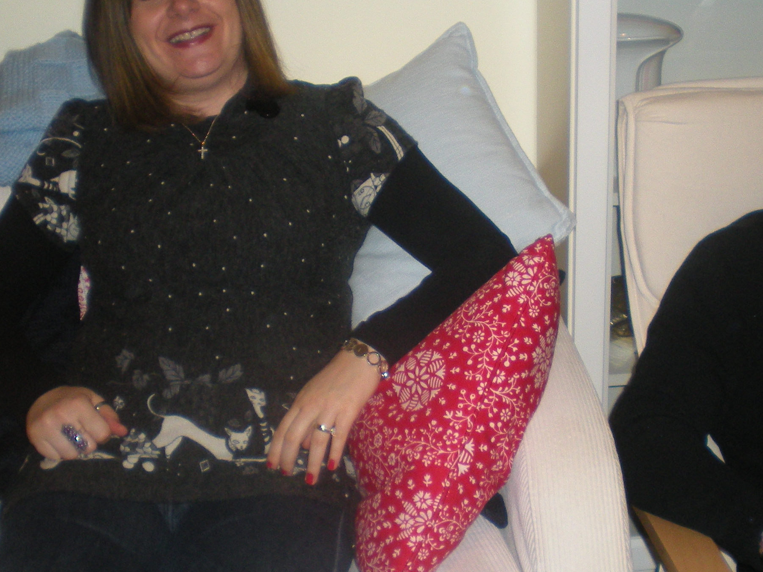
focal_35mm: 69
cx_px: 495
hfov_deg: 28.0
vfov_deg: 21.3
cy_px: 319
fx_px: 1521
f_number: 3.1
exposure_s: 1/60
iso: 138
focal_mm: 6.3
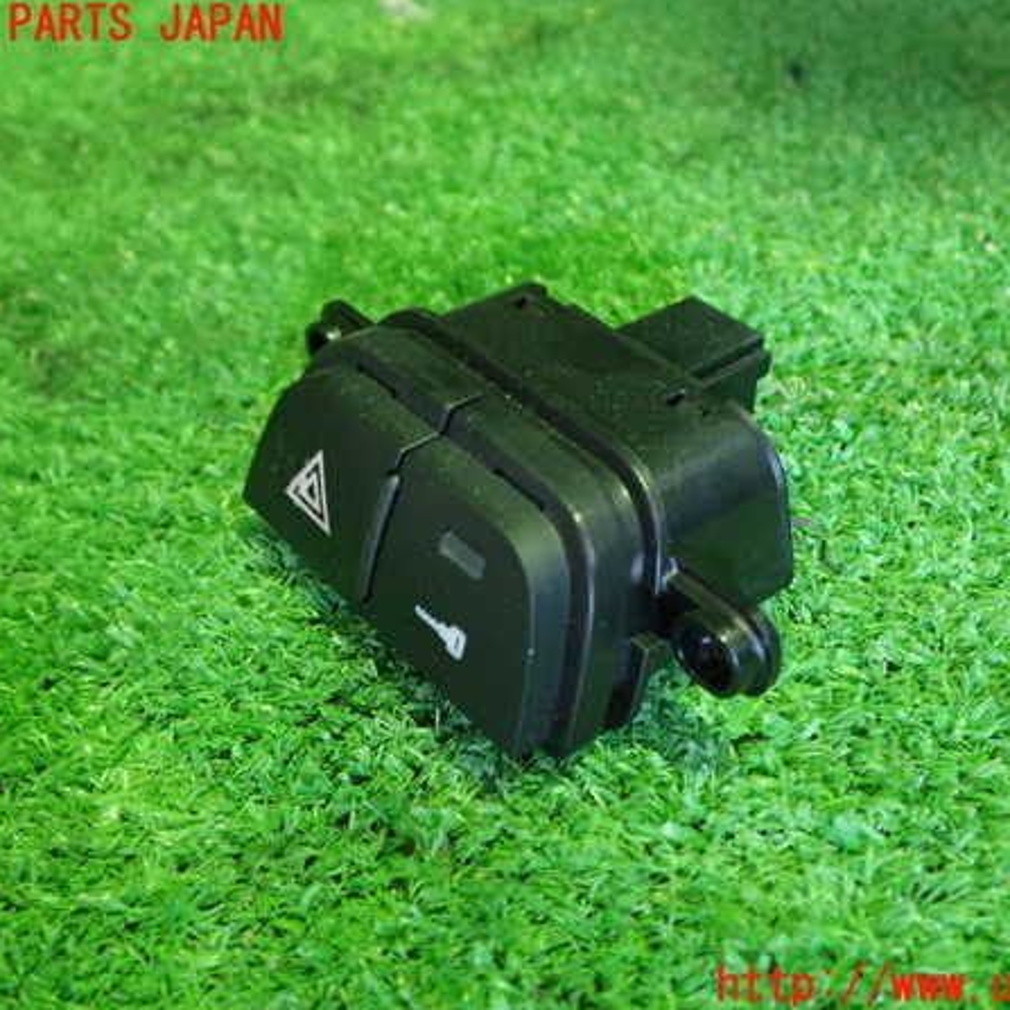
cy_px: 506
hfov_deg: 43.8
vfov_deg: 43.9
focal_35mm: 38
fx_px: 1254
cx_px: 549
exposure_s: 1/30
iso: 800
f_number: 2.4
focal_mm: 5.79
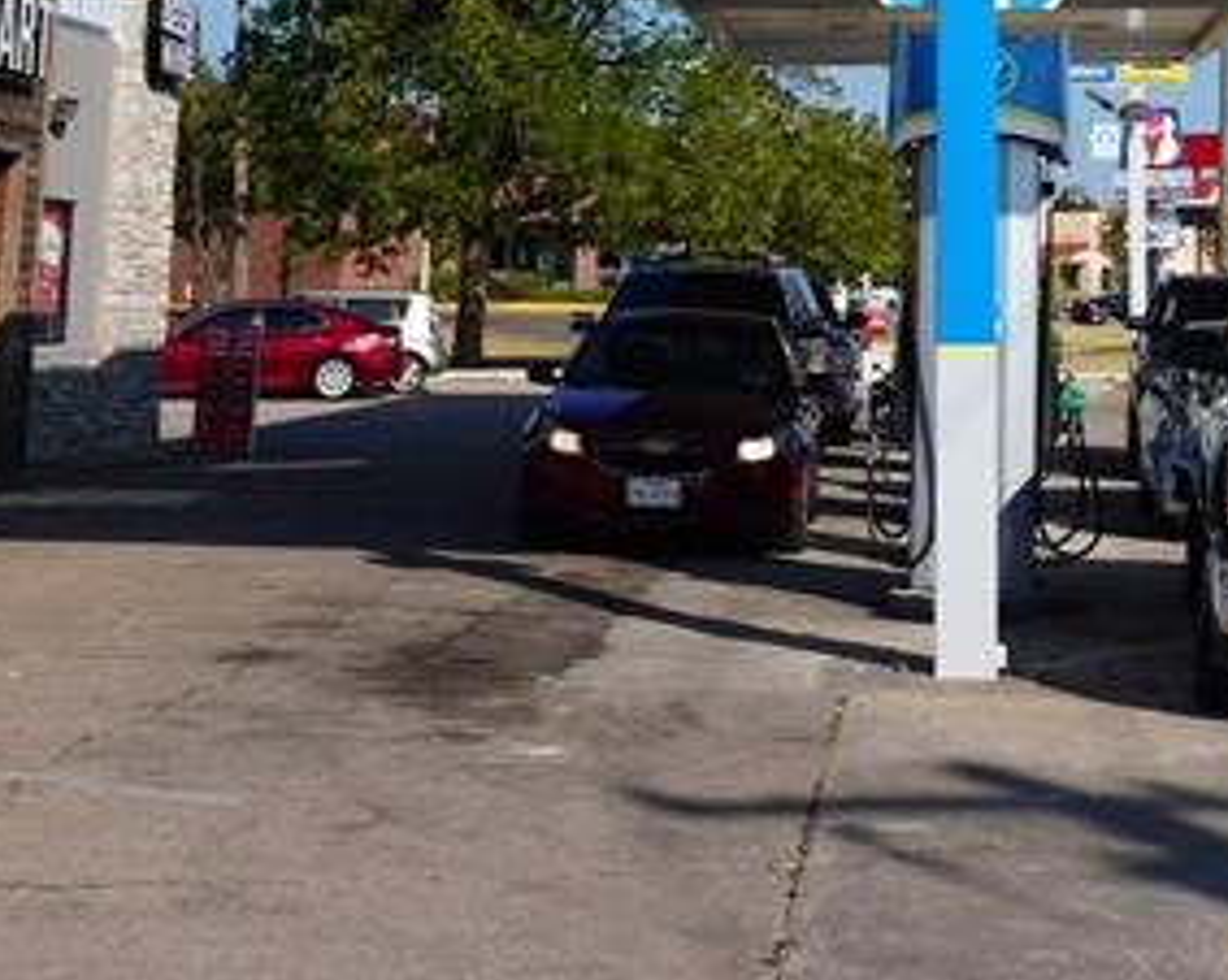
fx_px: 2915
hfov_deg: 23.5
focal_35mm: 80
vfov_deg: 17.7
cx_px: 946
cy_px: -334
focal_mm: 21
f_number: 5
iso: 100
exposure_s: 1/1000
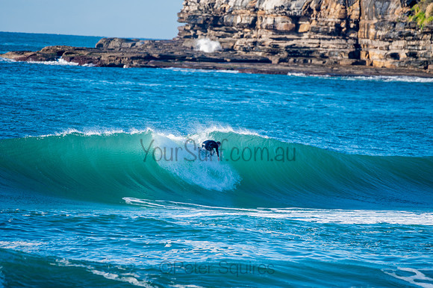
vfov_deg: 2.2
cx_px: 216
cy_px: 144
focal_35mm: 613
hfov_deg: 3.4
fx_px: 7366
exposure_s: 1/320
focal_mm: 500
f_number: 5.6
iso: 72
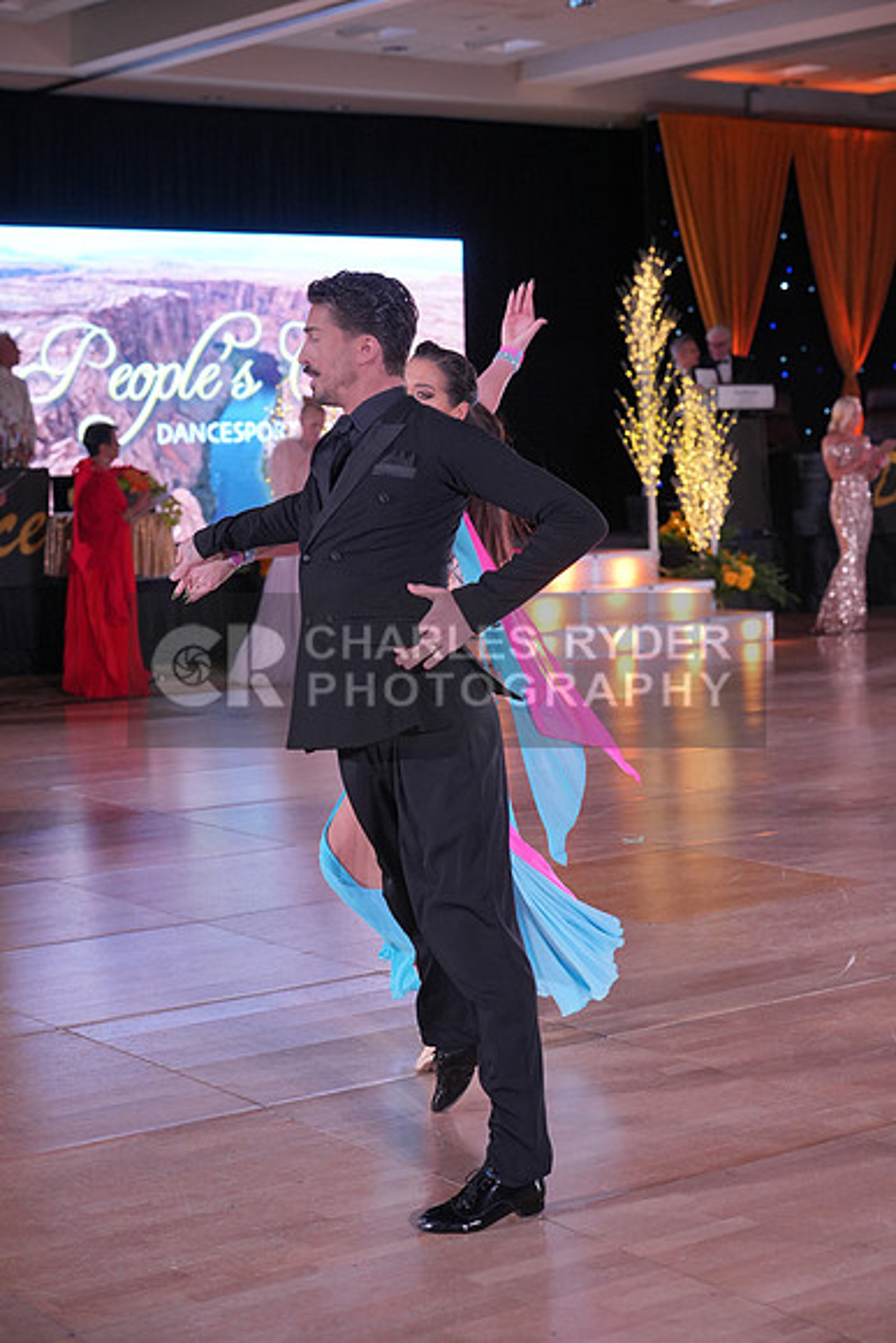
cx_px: 448
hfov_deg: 20.9
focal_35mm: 65
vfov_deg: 31.0
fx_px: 2425
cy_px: 672
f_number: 4
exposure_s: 1/400
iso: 1600
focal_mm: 65
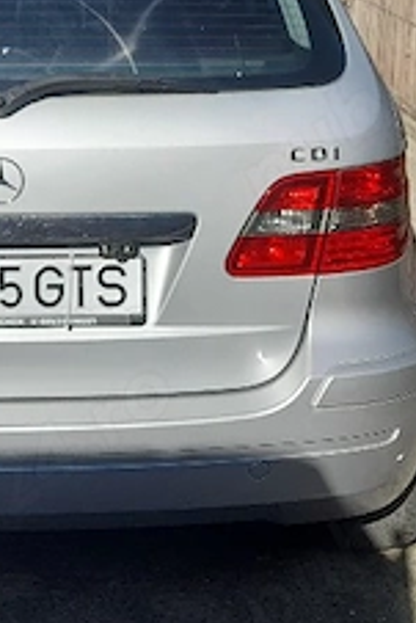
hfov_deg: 19.6
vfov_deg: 28.3
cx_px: 102
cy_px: 85
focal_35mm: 69
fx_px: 1194
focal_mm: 4.6
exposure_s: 1/909
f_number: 2
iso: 20
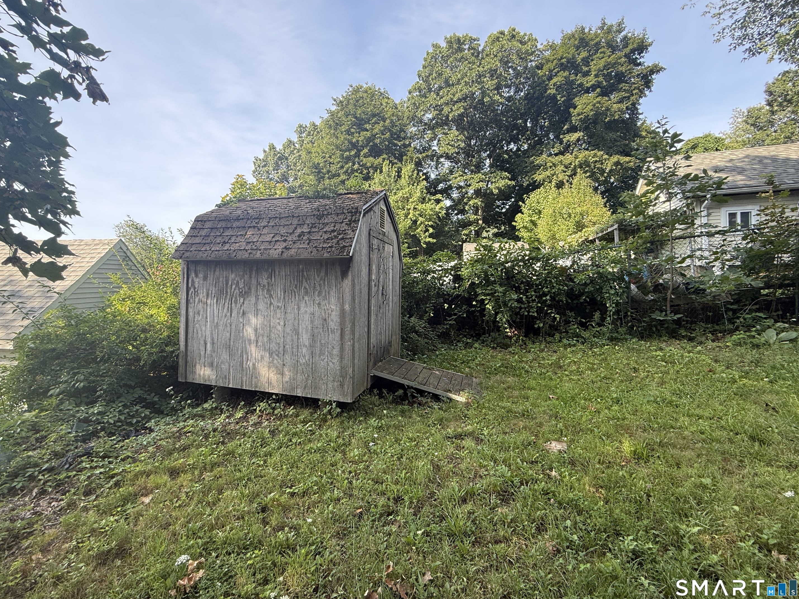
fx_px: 346
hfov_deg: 98.1
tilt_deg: +0.4
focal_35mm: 15
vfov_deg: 81.7
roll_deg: +0.1
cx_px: 375
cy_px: 281
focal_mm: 2.22
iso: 64
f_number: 2.2
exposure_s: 1/212
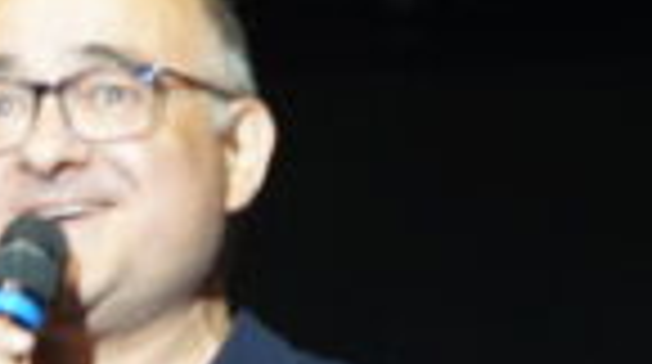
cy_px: 438
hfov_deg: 4.2
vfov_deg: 2.4
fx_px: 8699
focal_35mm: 504
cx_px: -710
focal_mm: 68
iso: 2000
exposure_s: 1/160
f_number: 4
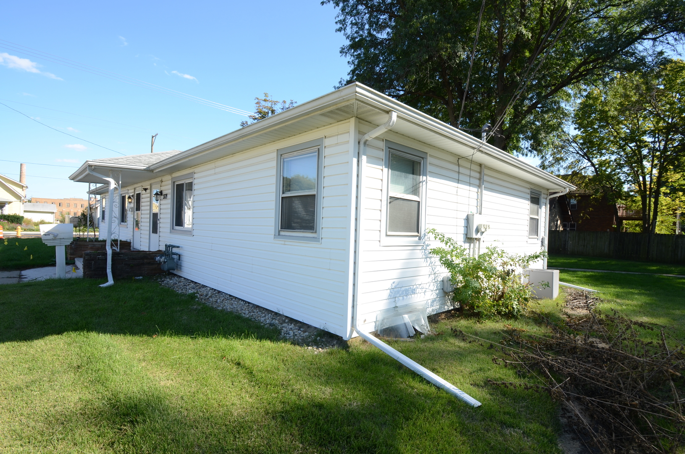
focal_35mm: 16
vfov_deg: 71.8
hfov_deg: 95.1
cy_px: 227
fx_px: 313
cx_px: 342
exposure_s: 1/160
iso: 160
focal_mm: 11
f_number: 7.1
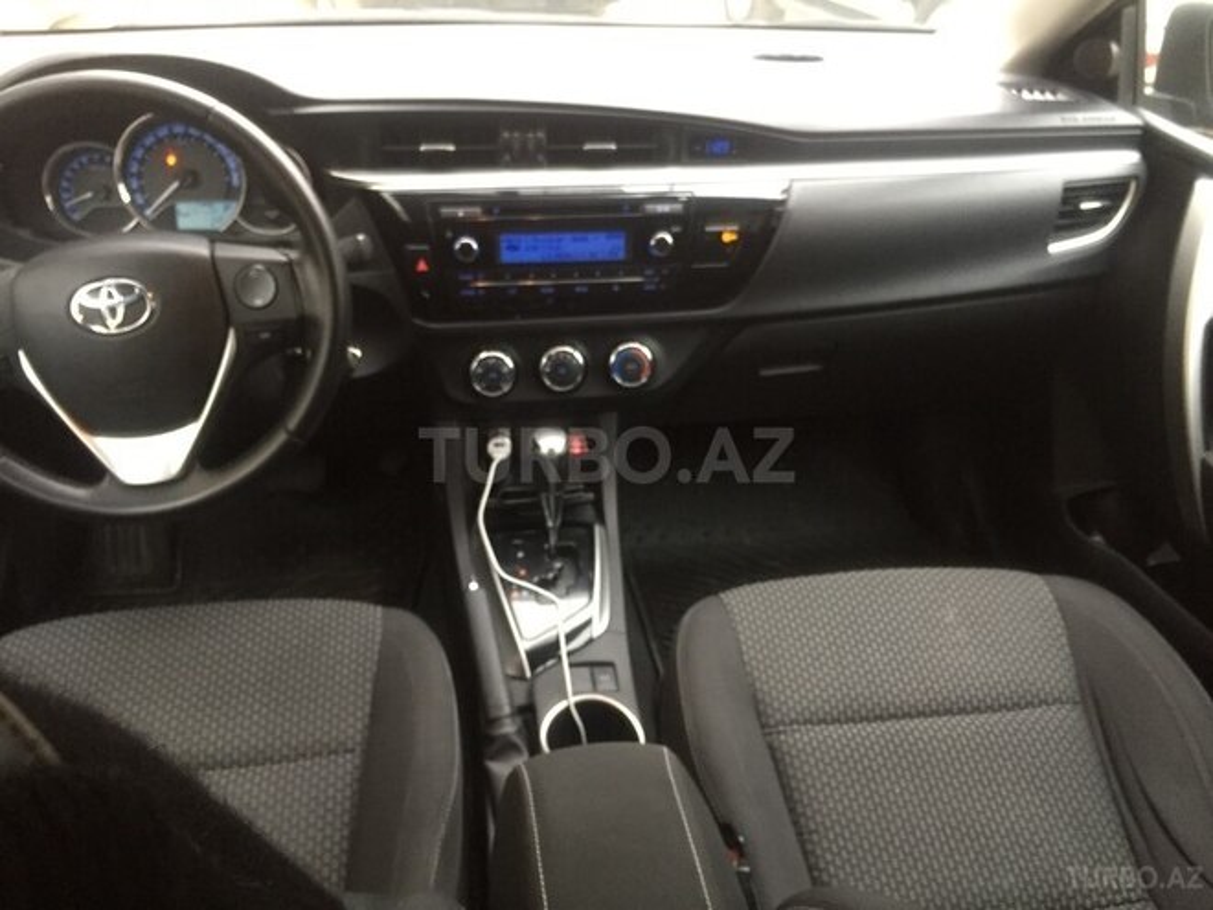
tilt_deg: -28.4
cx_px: 606
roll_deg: -3.8
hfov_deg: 61.7
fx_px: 1016
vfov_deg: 48.2
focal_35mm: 29
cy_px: 455
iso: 200
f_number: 2.2
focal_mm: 4.15
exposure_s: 1/33
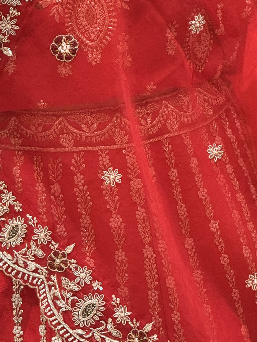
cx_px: 102
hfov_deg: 7.4
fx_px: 1990
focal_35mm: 201
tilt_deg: -7.6
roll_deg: +0.4
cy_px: 68
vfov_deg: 9.8
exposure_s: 1/100
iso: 250
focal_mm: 15.66
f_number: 2.8
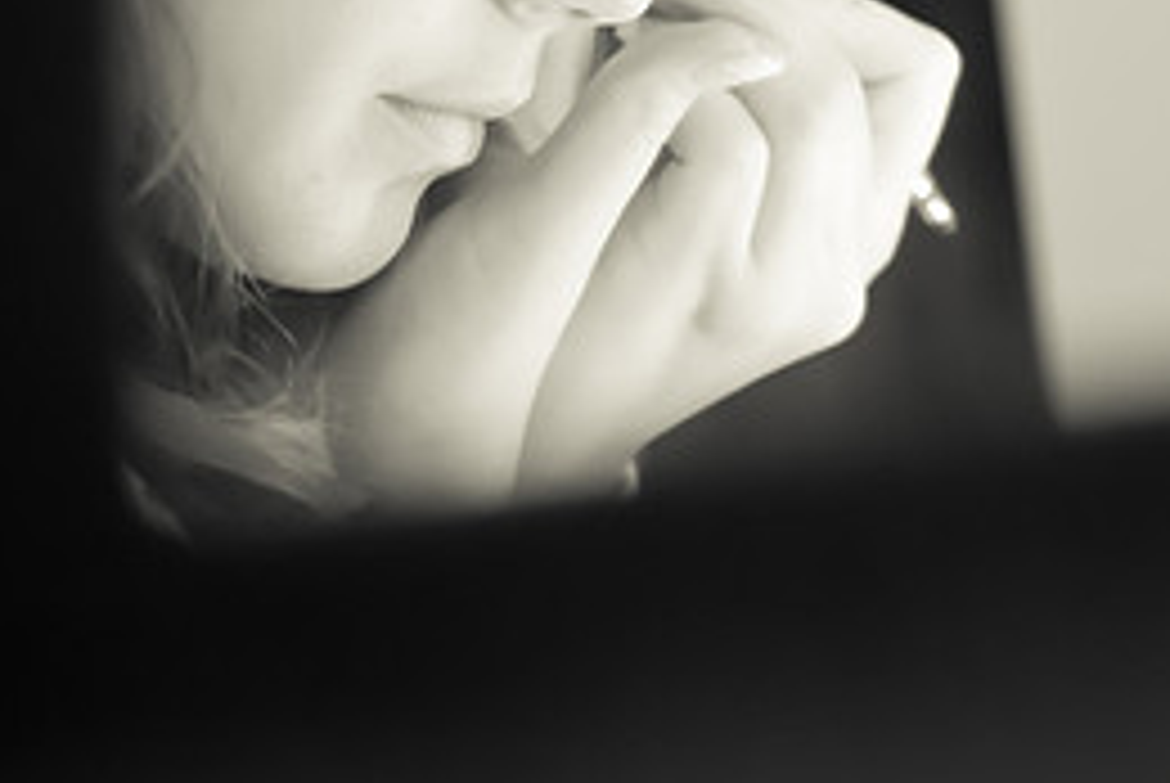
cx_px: 634
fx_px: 5434
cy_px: 108
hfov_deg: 12.3
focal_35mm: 167
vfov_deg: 8.2
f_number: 2.8
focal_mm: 50
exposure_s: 1/40
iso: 500
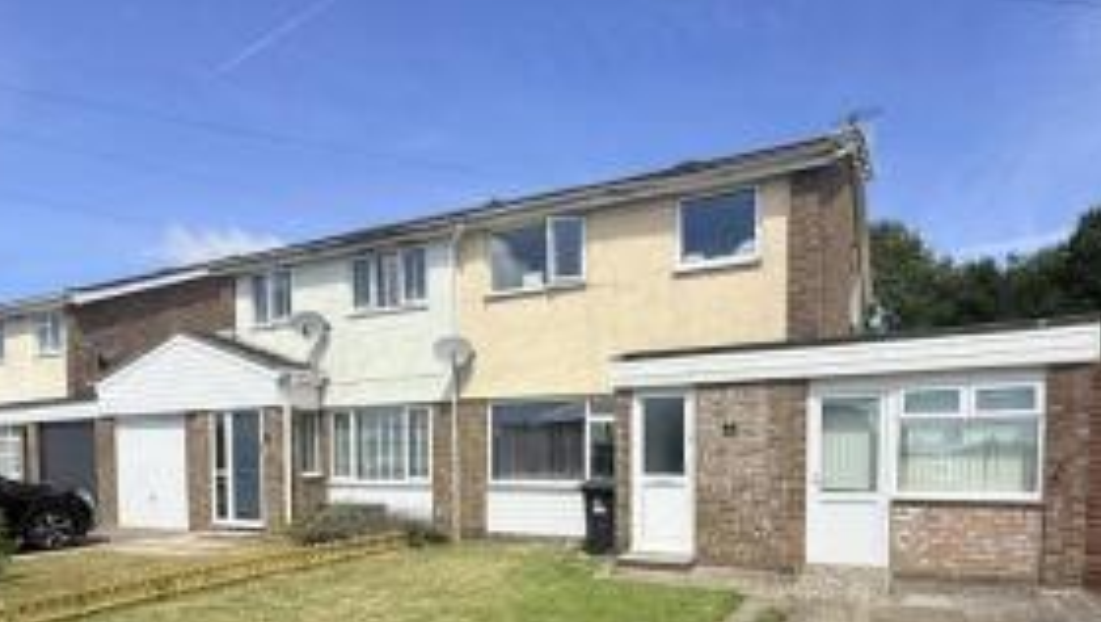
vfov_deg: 47.1
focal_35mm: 23
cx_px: 600
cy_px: 494
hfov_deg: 78.5
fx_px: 672
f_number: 2.2
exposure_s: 1/2976
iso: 50
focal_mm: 2.22
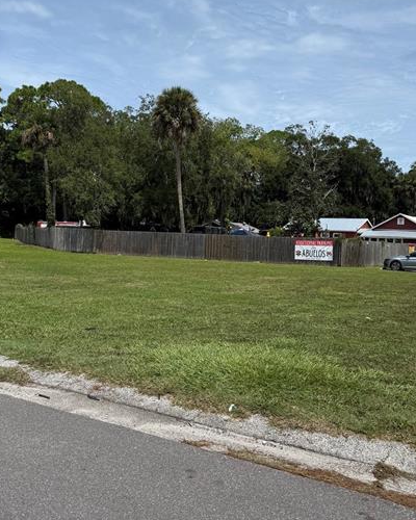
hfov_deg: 41.1
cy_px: 255
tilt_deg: -2.0
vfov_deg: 50.3
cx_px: 226
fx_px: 554
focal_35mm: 36
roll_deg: -3.3
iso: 80
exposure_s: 1/6173
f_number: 1.78
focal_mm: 6.76
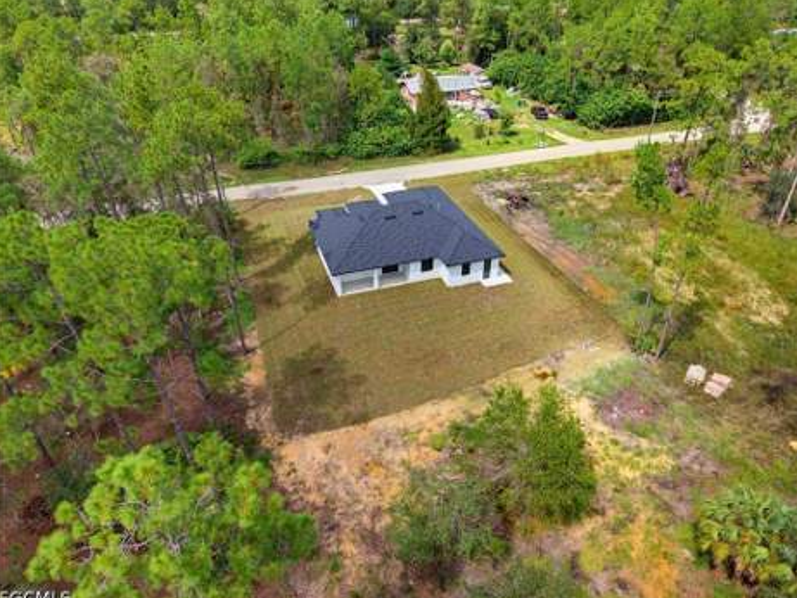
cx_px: 410
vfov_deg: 54.9
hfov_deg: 69.4
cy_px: 301
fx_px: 576
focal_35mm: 25
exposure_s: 1/50
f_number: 1.8
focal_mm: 8.7
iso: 200
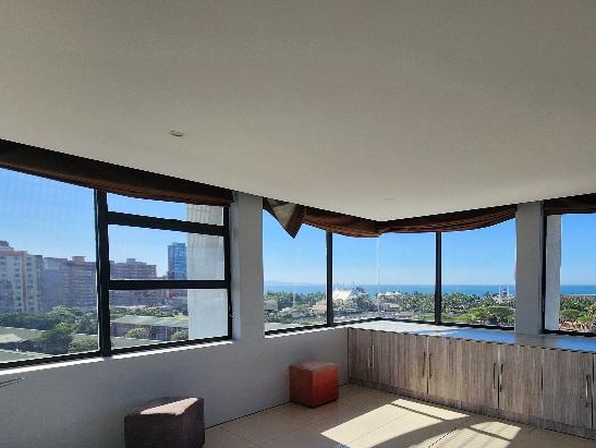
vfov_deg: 66.5
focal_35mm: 19
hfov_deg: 81.9
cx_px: 396
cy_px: 305
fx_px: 327
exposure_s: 1/2000
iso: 50
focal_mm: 2.2
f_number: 2.2
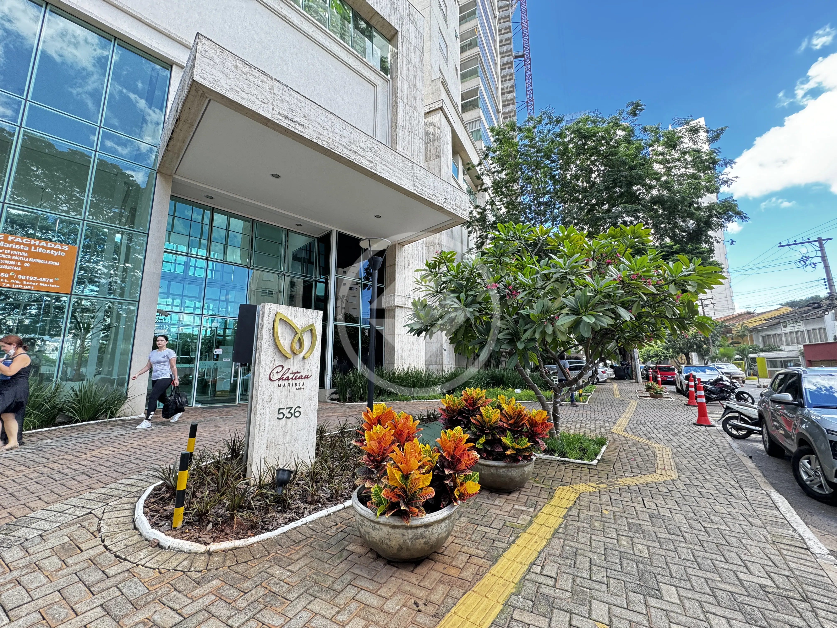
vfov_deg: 85.7
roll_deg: -0.5
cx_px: 418
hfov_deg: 102.1
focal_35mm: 14
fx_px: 339
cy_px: 314
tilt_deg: +9.5
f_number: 2.2
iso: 100
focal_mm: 2.22
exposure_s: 1/99
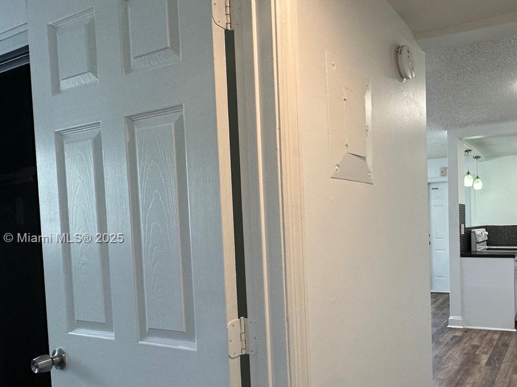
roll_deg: +2.0
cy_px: 239
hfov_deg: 61.9
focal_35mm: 26
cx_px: 411
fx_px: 388
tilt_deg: -1.4
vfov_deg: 52.5
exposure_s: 1/120
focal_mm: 2.22
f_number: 2.2
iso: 125
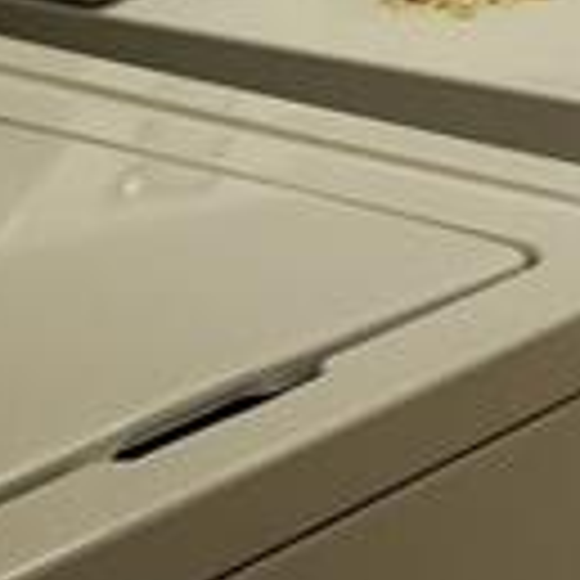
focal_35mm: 189
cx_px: 917
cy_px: -499
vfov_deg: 8.8
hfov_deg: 9.0
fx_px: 3583
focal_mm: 5.4
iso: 100
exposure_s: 1/120
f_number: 1.8
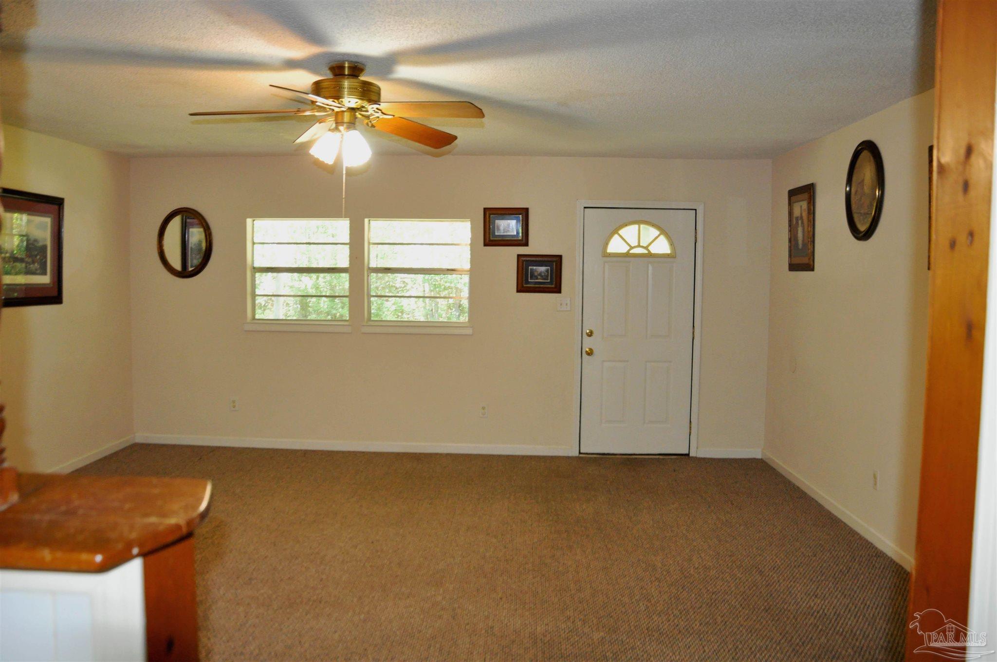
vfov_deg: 47.8
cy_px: 331
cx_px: 498
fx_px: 747
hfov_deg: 67.4
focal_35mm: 27
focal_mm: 18
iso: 1250
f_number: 4.5
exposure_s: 1/60
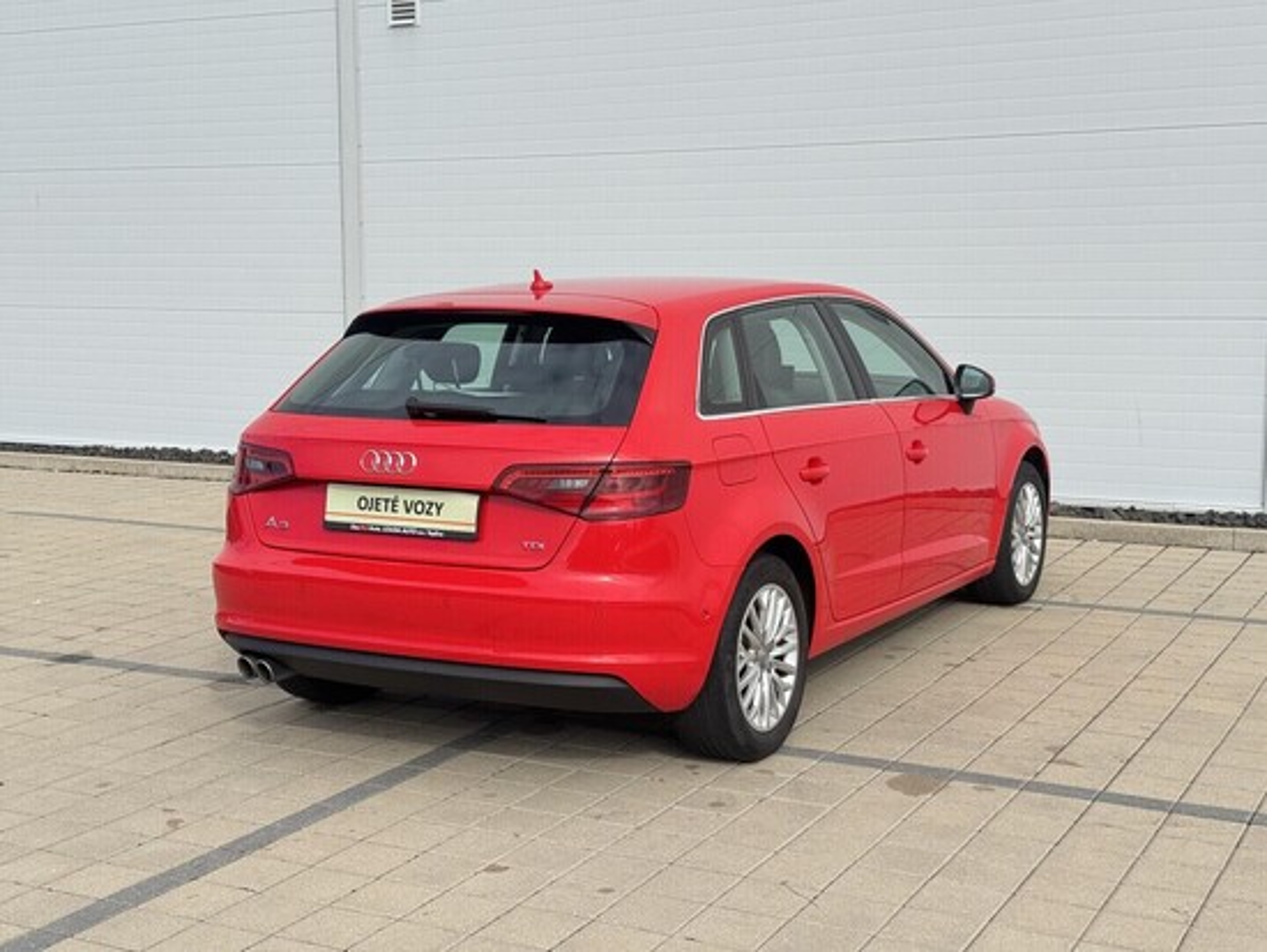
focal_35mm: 48
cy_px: 476
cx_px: 634
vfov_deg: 30.3
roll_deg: +0.5
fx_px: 1758
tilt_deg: -5.3
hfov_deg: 39.6
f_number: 1.78
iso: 64
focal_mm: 6.76
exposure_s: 1/2179
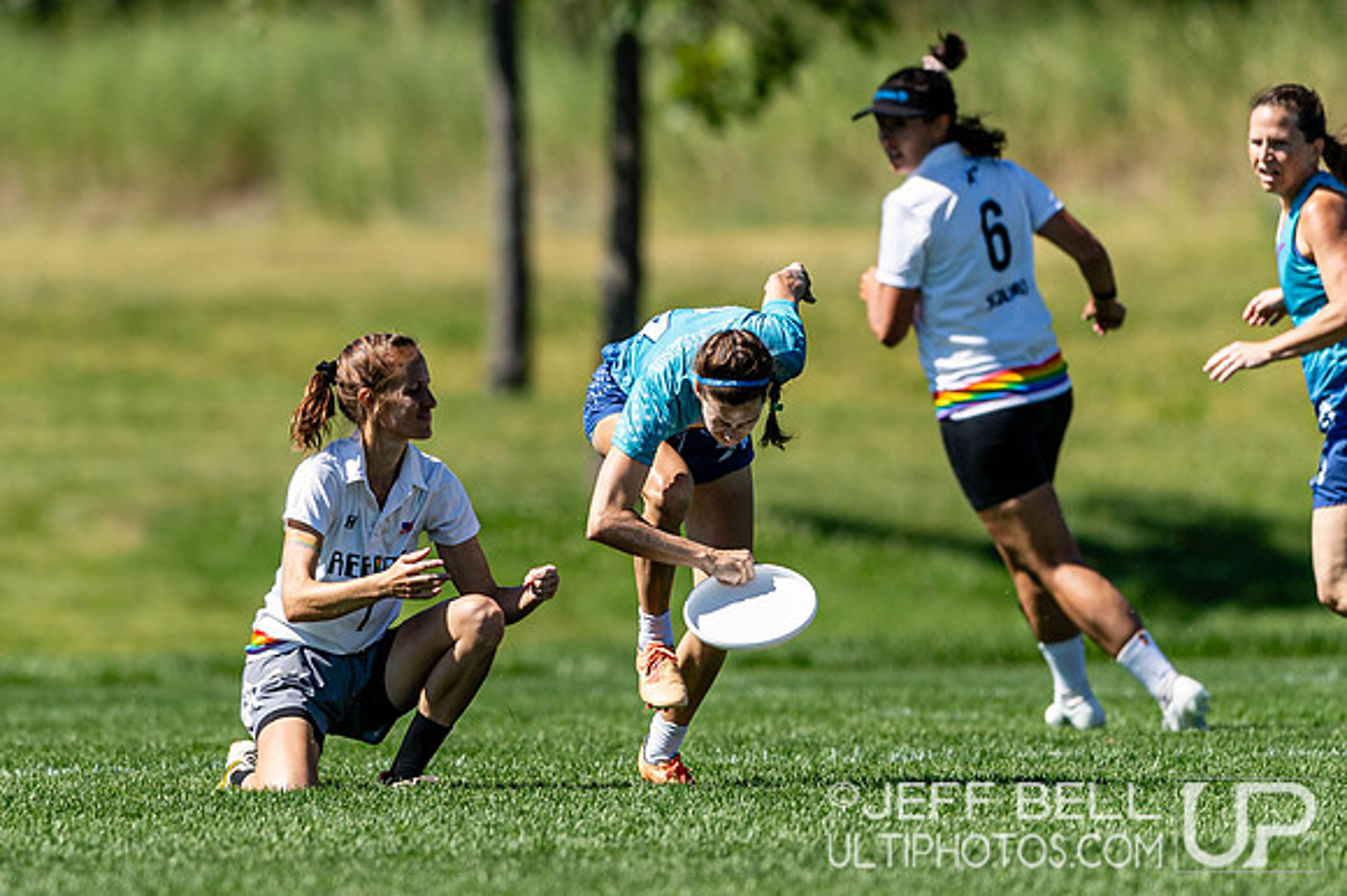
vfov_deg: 1.5
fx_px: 34343
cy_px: 370
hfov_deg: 2.2
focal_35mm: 918
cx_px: 316
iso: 100
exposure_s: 1/2500
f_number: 2.8
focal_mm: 400
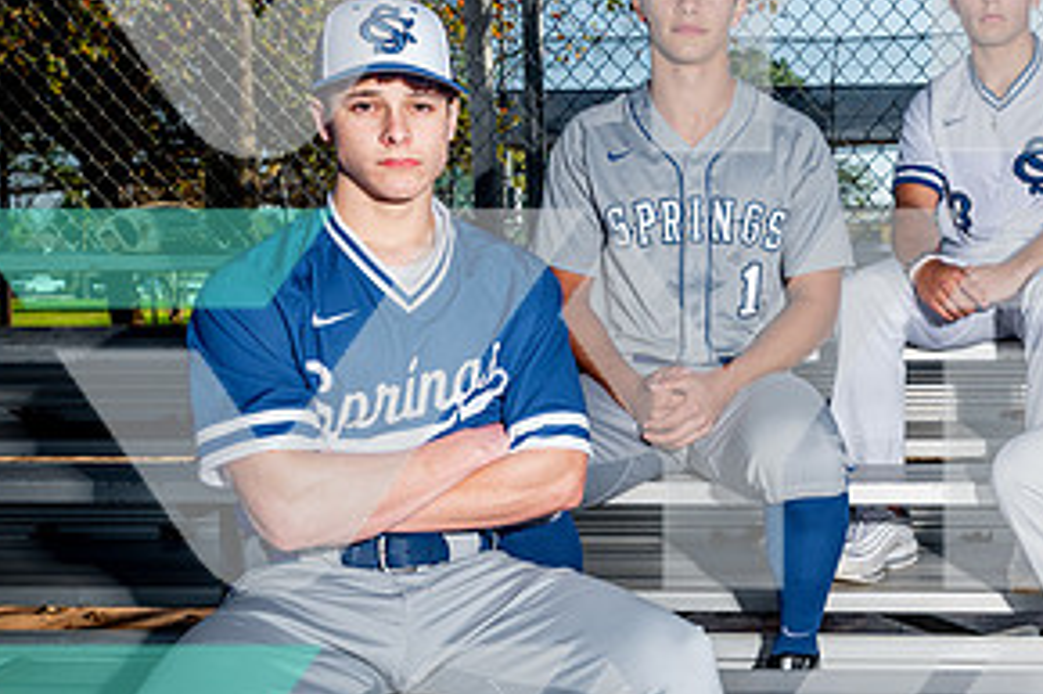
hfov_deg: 39.1
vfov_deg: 28.0
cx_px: 874
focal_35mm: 48
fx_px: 1390
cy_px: 401
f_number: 7.1
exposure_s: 1/250
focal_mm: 24
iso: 125
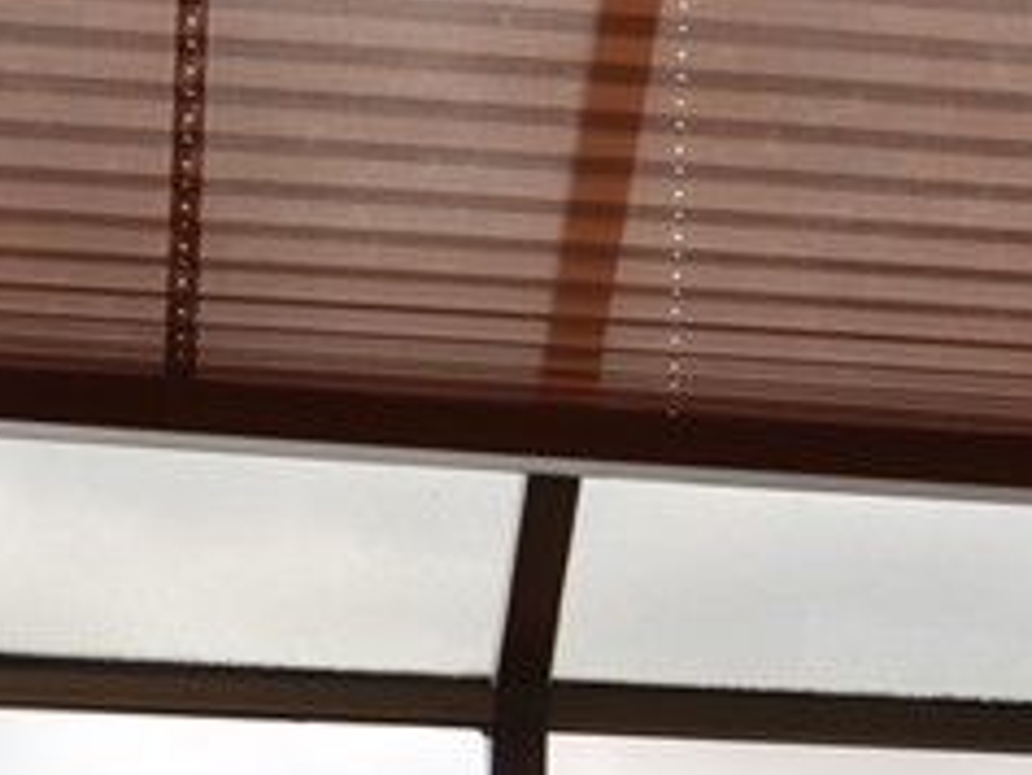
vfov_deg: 6.3
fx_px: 6896
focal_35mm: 231
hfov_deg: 8.4
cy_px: 1287
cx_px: 1326
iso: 100
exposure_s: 1/250
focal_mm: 35
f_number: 4.5
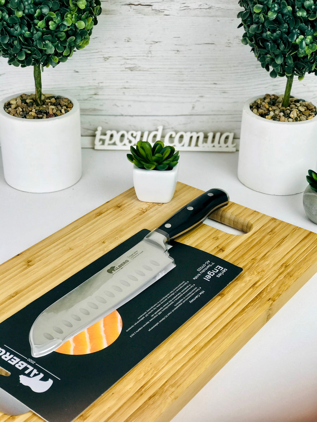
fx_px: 696
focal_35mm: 57
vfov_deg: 33.8
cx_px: 158
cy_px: 211
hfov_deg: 25.7
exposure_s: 1/163
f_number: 2.8
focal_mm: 6.6
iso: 20
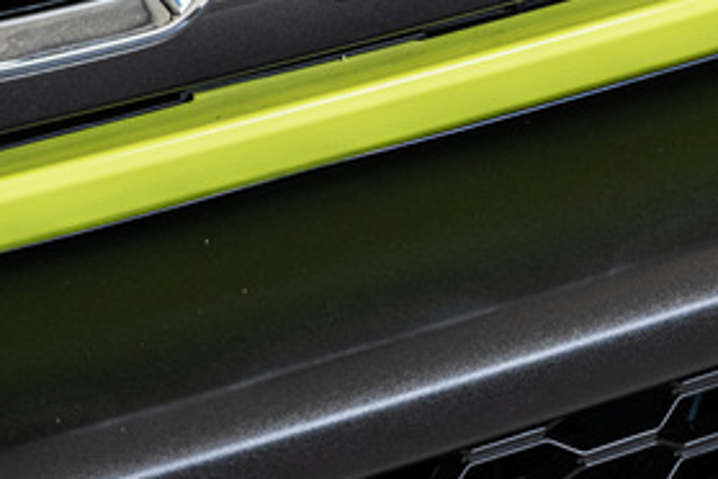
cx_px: 776
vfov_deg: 4.9
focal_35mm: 275
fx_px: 5484
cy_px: -324
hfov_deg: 7.4
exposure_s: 1/125
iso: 500
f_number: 4
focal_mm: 75
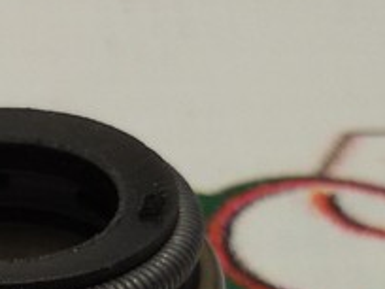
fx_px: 1691
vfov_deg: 9.7
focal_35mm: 152
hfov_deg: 12.8
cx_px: 2
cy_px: 298
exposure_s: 1/100
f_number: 2.4
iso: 50
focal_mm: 2.93
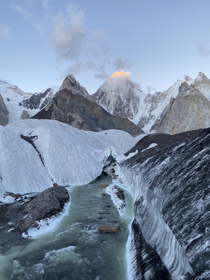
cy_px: 140
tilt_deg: +3.1
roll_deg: -0.3
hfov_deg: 53.1
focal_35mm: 26
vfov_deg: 67.3
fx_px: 210
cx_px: 105
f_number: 1.8
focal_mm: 4.25
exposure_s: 1/122
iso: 64
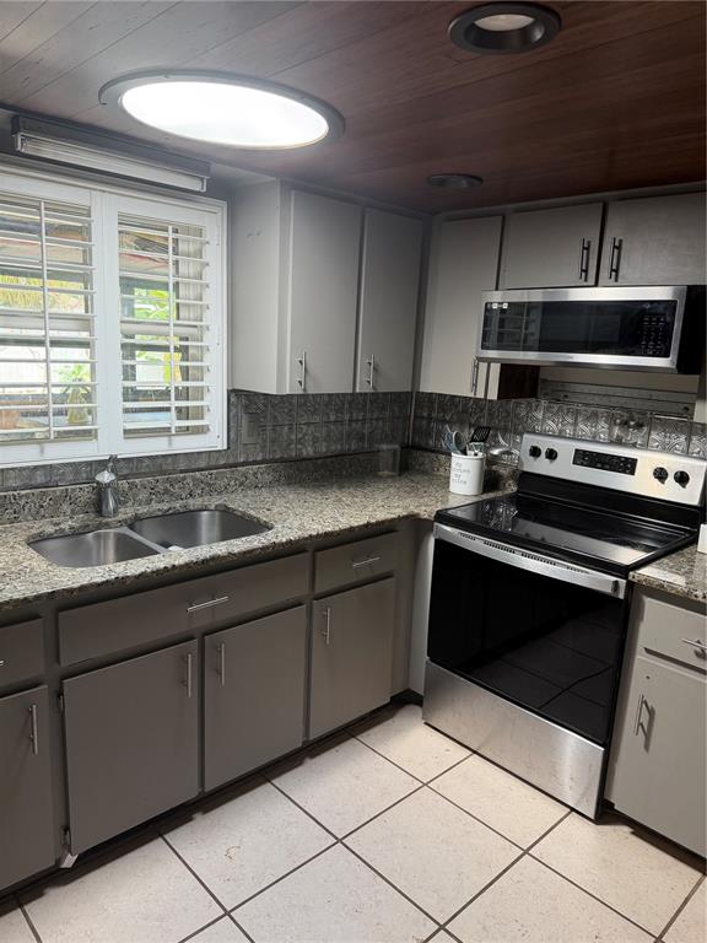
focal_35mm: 24
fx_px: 654
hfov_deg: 56.8
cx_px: 354
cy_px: 472
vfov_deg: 71.6
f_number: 1.78
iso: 200
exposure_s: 1/101
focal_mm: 6.76
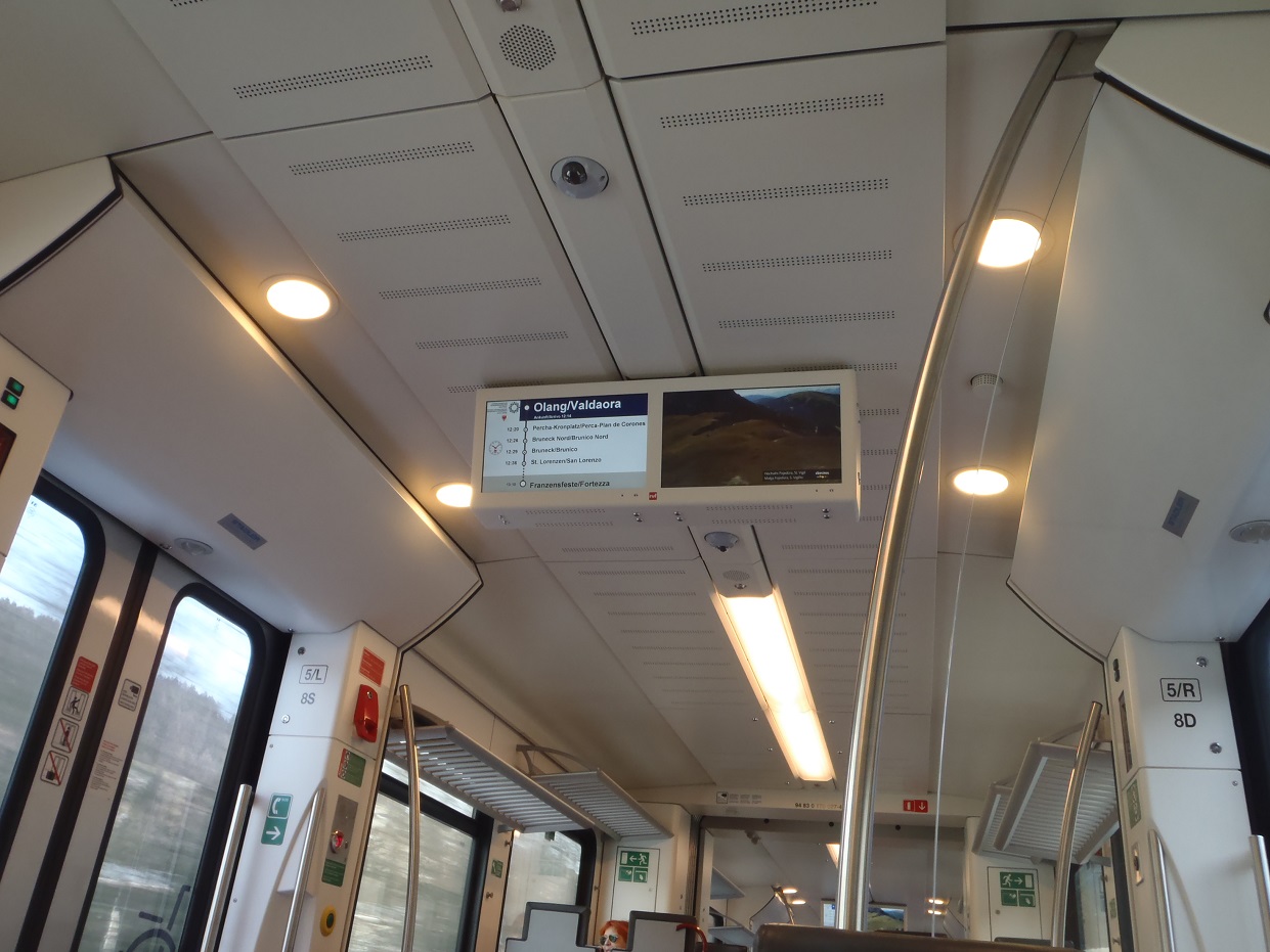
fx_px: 1027
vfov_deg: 49.8
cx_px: 635
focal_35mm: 28
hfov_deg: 63.4
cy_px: 476
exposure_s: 1/30
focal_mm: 5
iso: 100
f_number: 3.5
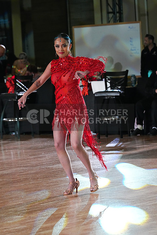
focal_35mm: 177
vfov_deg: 11.6
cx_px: 78
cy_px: 118
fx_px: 1157
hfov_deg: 7.8
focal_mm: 177
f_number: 6.3
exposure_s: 1/400
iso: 8000
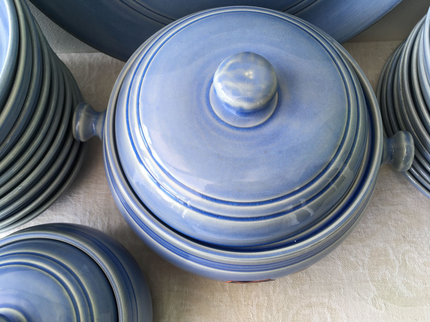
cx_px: 215
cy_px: 161
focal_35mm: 29
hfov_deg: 61.7
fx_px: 360
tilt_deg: -75.0
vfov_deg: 48.2
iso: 25
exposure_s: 1/50
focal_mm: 4.15
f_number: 2.2
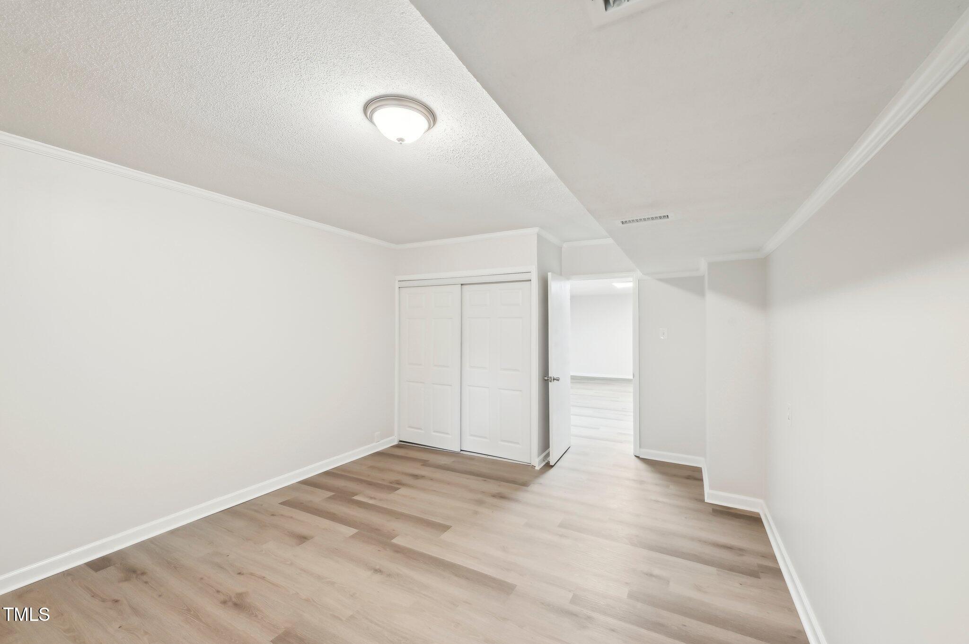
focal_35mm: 14
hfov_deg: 104.3
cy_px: 322
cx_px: 484
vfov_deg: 81.1
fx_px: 377
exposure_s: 1/2
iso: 200
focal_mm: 14
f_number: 9
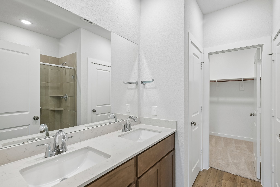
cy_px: 94
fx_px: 128
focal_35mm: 16
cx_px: 140
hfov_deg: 95.0
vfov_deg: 72.0
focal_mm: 16.5
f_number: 8
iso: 400
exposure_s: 1/50
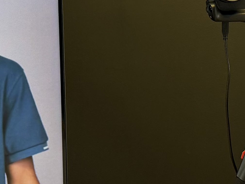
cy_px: 43
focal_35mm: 136
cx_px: 278
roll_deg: +0.0
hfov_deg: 14.1
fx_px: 963
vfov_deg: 10.9
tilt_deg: -7.7
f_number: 1.78
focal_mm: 6.76
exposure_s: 1/65
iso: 125
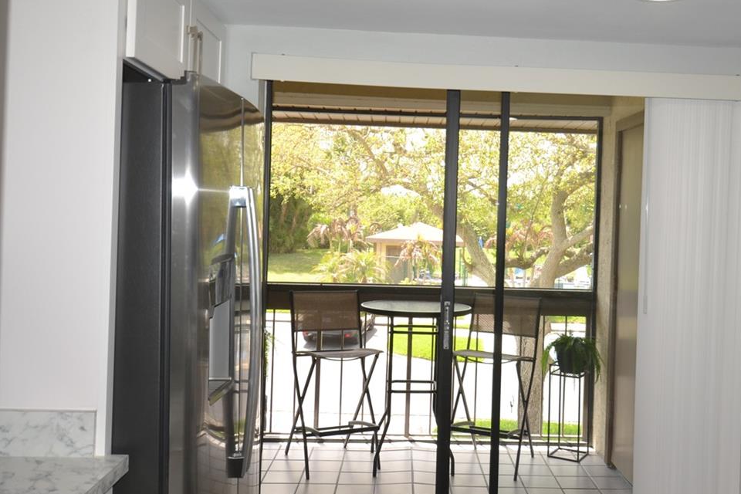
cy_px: 219
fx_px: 720
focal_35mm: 35
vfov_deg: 37.8
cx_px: 444
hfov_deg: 54.1
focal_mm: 14
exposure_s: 1/125
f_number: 4
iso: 160
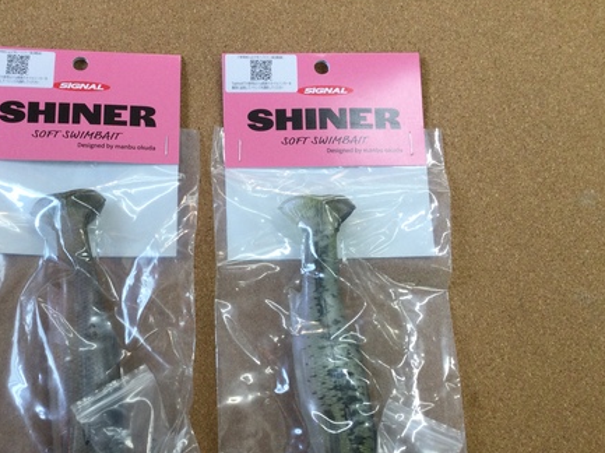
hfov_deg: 43.3
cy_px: 299
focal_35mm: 43
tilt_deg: -79.1
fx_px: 751
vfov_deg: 33.3
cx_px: 204
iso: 25
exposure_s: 1/40
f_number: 2.4
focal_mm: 3.3
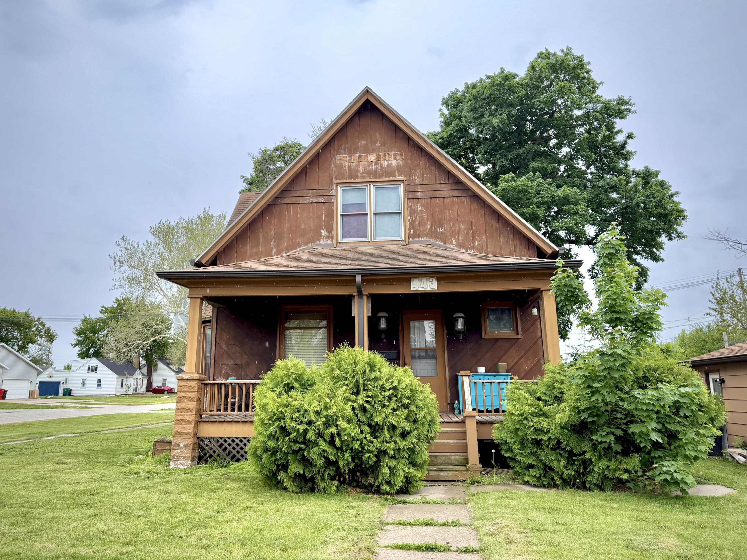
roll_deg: -0.1
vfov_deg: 56.8
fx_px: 518
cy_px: 280
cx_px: 374
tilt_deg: +13.0
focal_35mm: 24
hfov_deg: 71.6
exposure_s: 1/967
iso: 100
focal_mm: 6.76
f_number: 1.78
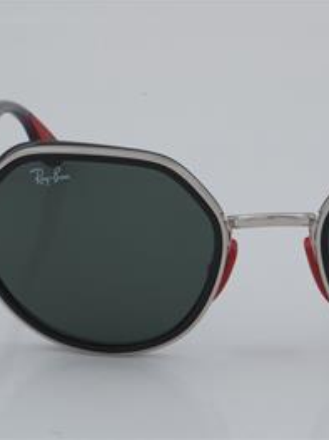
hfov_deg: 12.2
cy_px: 219
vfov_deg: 16.3
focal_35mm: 121
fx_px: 1531
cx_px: 267
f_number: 32
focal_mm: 55
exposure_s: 1/4
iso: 100
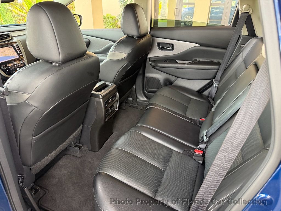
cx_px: 140
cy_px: 106
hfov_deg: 71.6
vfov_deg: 56.8
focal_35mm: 24
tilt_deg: -26.4
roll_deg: -1.8
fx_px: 195
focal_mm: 6.76
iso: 200
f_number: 1.78
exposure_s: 1/60
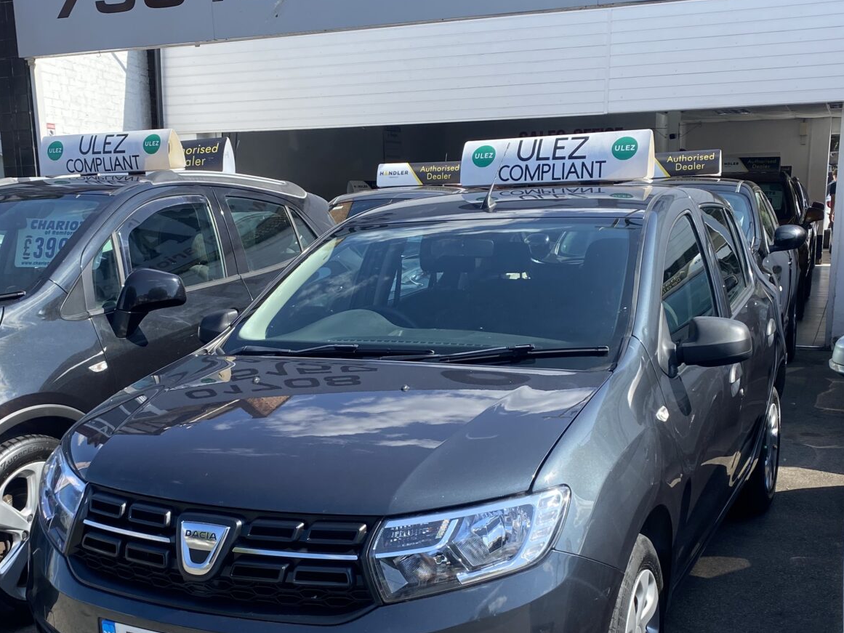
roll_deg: +0.8
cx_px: 369
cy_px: 437
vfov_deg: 33.2
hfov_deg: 43.8
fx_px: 1049
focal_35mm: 43
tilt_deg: -12.1
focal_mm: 4.25
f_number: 1.8
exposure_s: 1/942
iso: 32
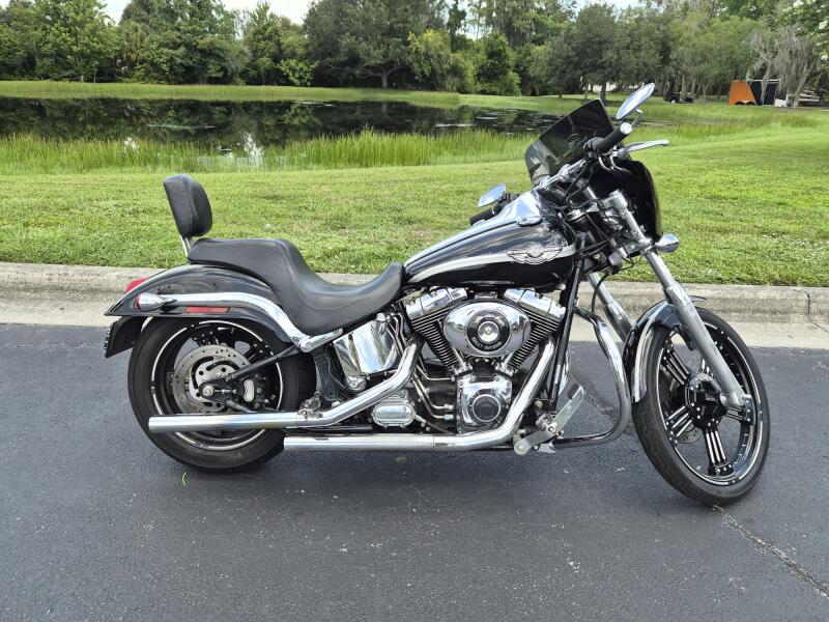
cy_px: 311
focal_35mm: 23
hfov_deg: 73.9
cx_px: 414
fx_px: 551
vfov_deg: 58.9
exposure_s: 1/1392
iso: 80
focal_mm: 5.4
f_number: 1.8
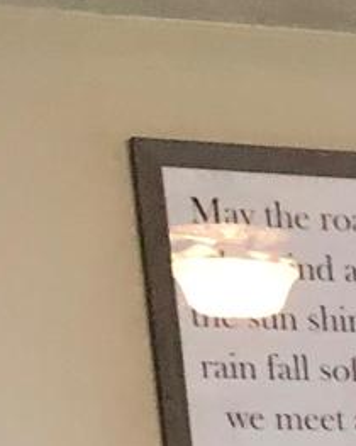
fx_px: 2743
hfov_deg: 6.5
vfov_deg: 8.0
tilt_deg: -13.9
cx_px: 1224
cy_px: 1336
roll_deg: +3.6
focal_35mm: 208
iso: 100
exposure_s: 1/15
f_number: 1.8
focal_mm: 4
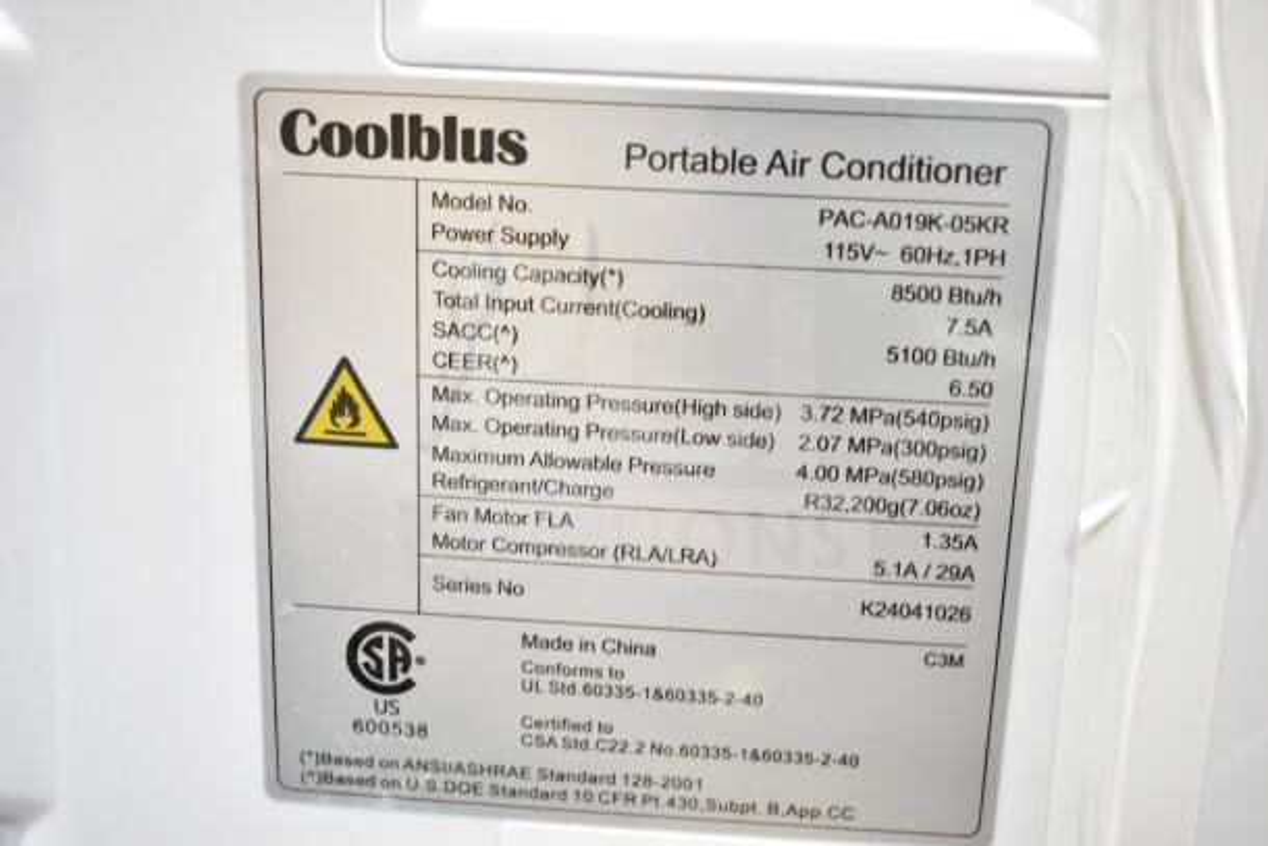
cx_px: 634
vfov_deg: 28.1
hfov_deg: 41.1
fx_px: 1691
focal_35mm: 48
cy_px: 423
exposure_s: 1/50
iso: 1600
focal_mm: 32
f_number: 4.5
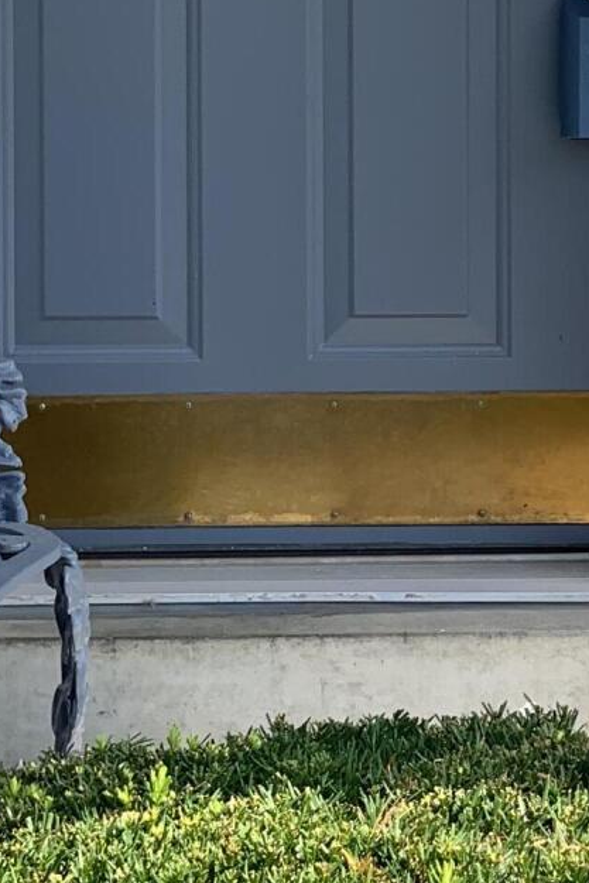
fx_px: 4243
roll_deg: -0.2
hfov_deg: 7.9
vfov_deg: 11.5
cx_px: 364
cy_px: -346
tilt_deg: +0.0
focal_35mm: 173
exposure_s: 1/130
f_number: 2.4
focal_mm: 6
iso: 16
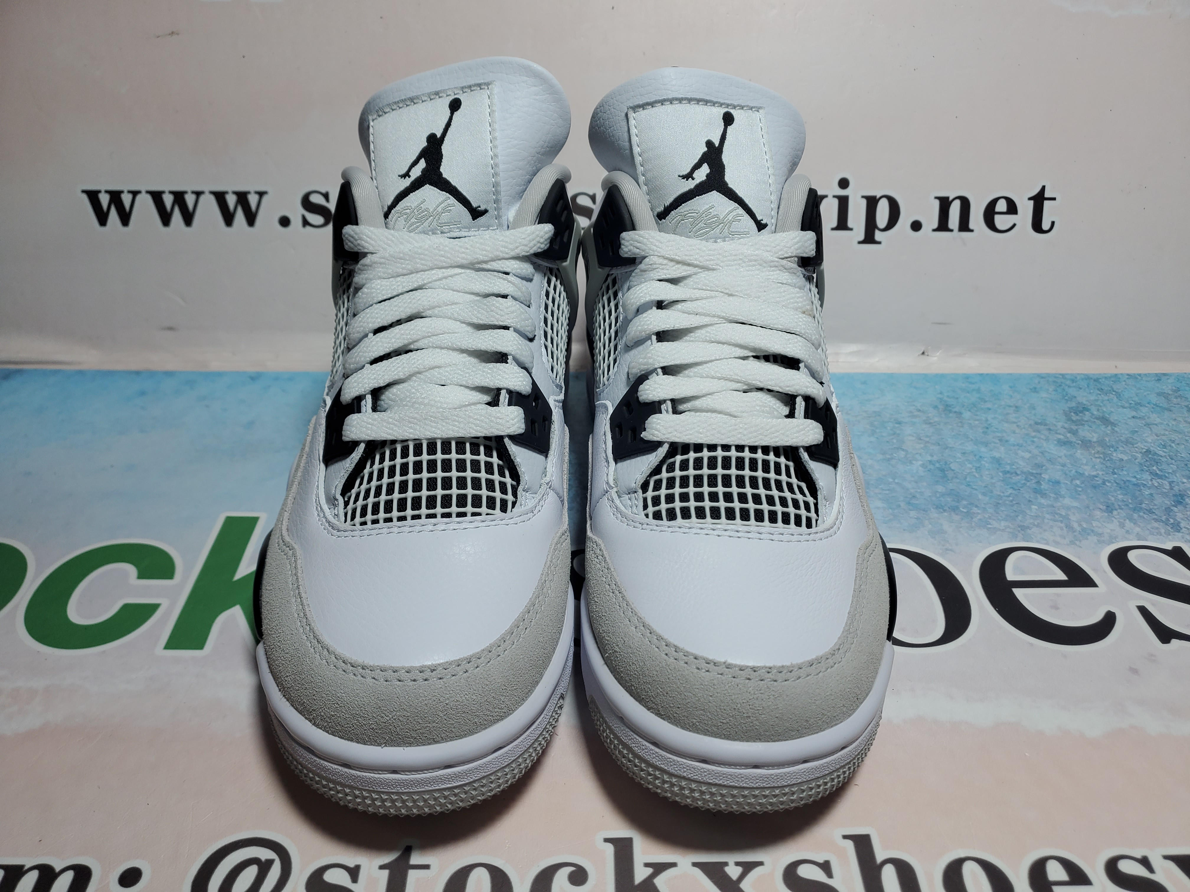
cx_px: 595
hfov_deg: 67.3
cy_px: 446
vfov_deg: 53.1
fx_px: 894
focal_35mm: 26
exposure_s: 1/902
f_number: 1.5
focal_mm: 4.3
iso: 50
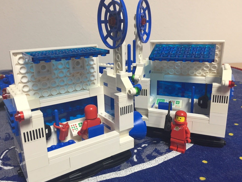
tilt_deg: -17.5
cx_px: 119
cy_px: 92
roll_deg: +0.7
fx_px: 217
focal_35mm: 31
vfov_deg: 45.4
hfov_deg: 58.3
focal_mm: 4.15
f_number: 2.2
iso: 125
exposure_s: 1/33
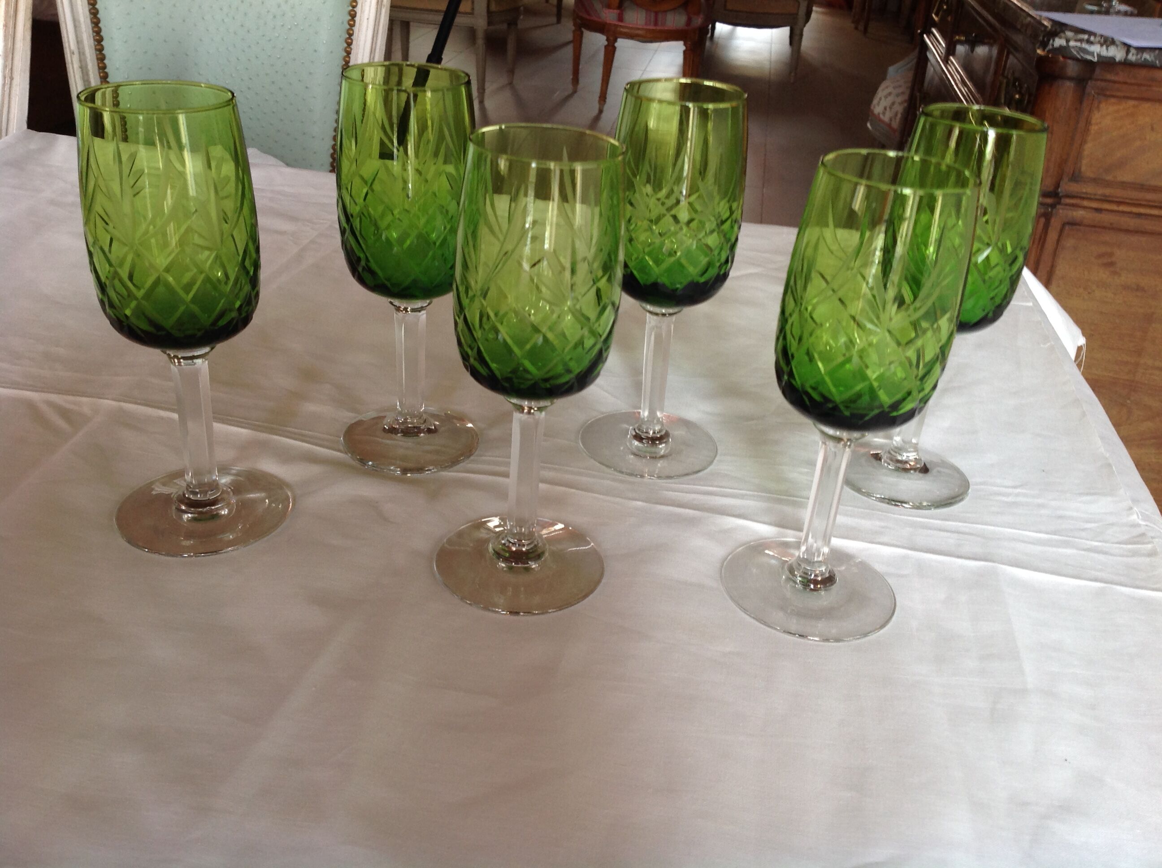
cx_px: 581
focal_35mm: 35
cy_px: 434
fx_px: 1173
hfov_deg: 52.7
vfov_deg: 40.6
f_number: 2.4
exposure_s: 1/15
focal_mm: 4.28
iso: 50
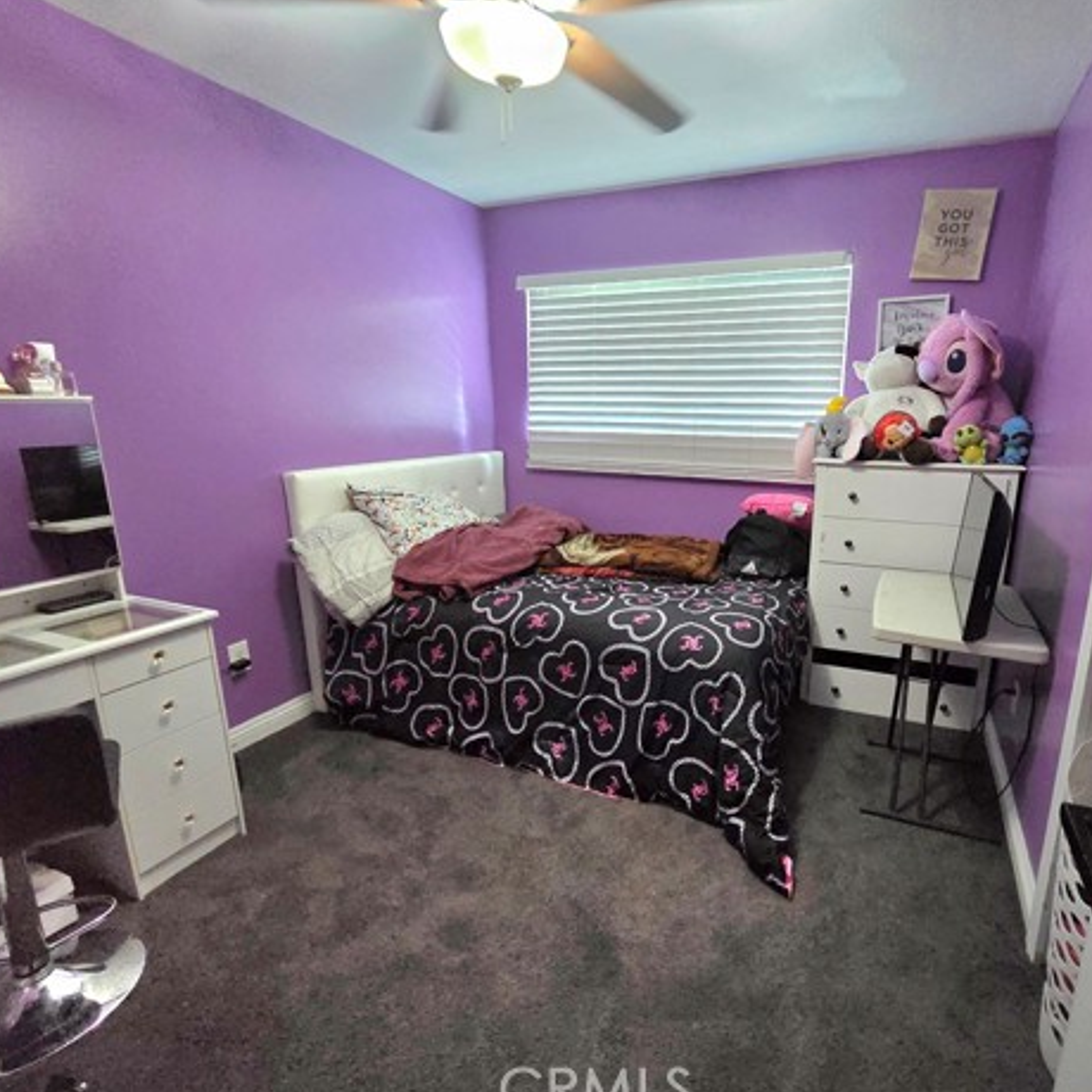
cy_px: 553
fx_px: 571
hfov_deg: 86.4
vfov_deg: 87.4
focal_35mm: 16
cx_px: 653
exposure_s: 1/60.2
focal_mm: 2.2
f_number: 2.2
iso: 1600
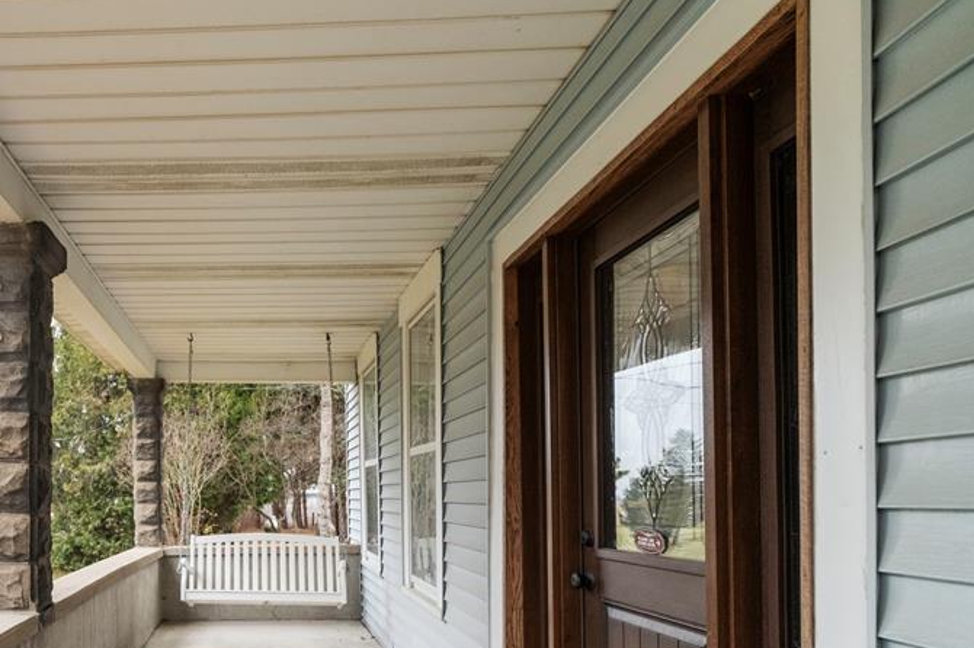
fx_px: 703
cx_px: 233
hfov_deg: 64.8
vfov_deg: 48.0
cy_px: 468
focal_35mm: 26
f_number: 2.8
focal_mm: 11.3
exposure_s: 1/250
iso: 640
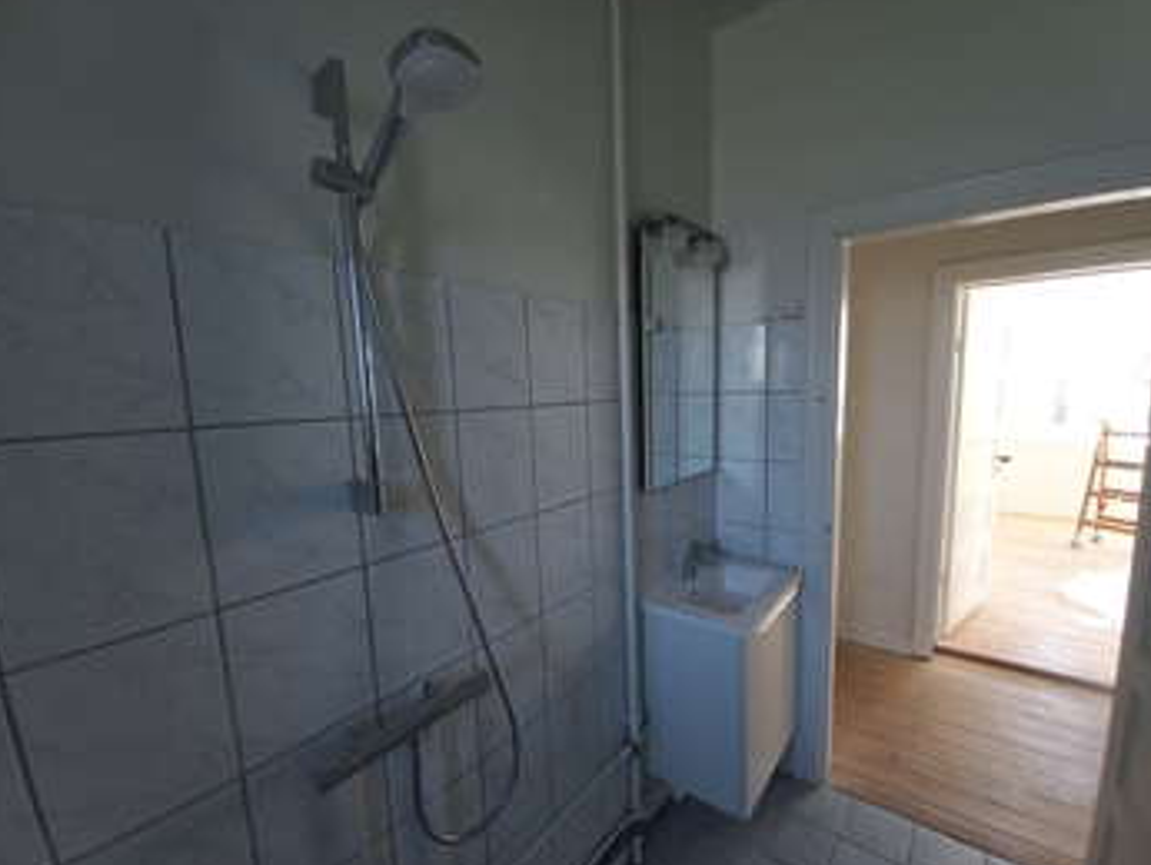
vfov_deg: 85.7
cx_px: 600
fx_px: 466
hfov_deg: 102.0
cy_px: 446
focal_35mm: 14
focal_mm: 1.42
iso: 160
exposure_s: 1/50
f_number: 2.2
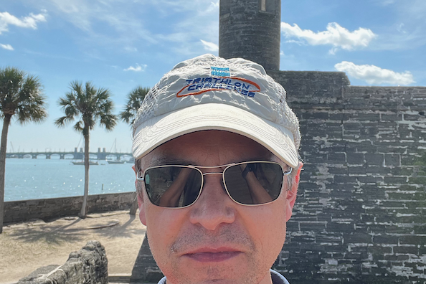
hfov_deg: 46.4
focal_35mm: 42
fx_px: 497
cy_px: 144
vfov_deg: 31.9
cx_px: 214
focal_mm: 2.71
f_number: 2.2
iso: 25
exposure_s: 1/520
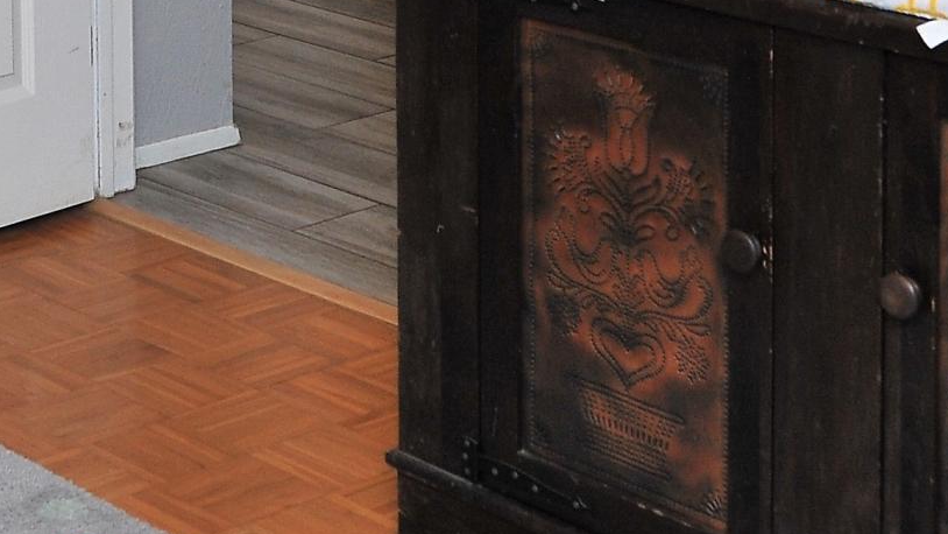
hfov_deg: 19.2
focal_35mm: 108
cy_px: -583
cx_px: -28
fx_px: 2715
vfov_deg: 10.2
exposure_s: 1/50
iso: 640
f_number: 7.1
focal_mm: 28
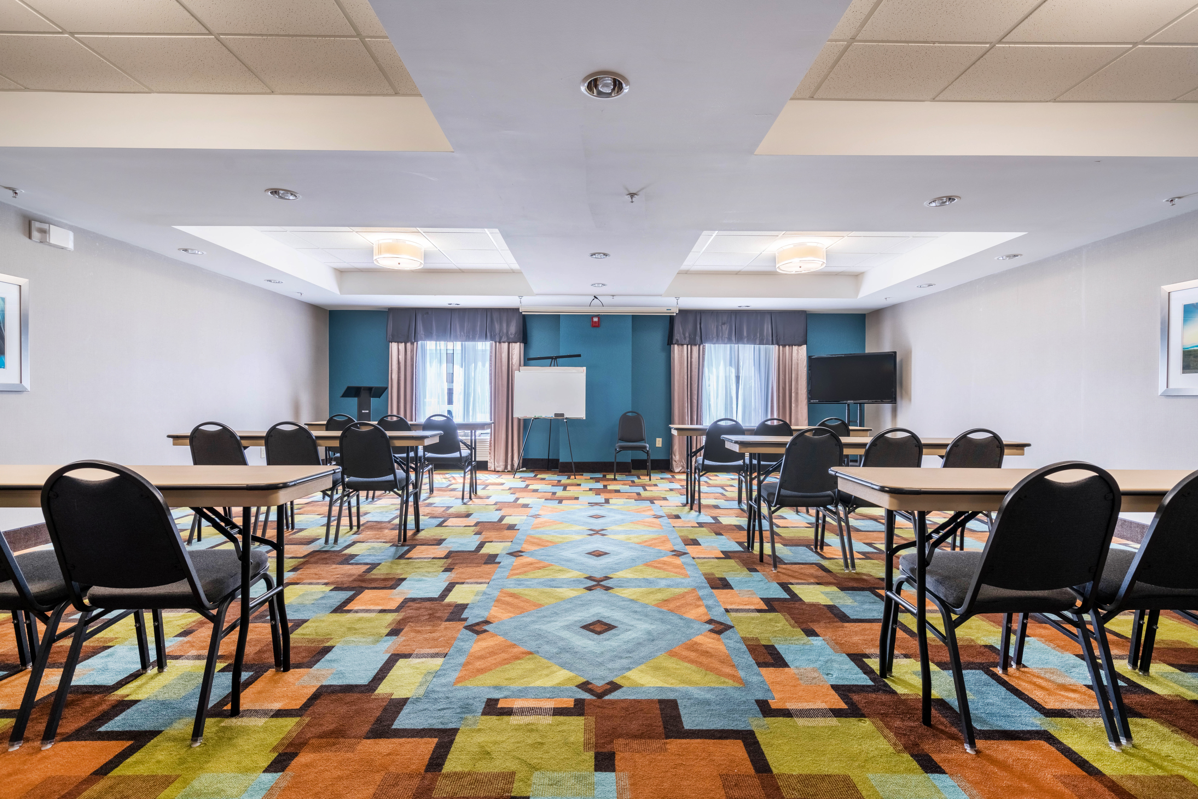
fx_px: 566
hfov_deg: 93.3
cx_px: 599
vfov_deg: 70.5
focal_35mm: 17
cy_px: 400
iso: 320
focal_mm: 17
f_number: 8
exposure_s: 1/60
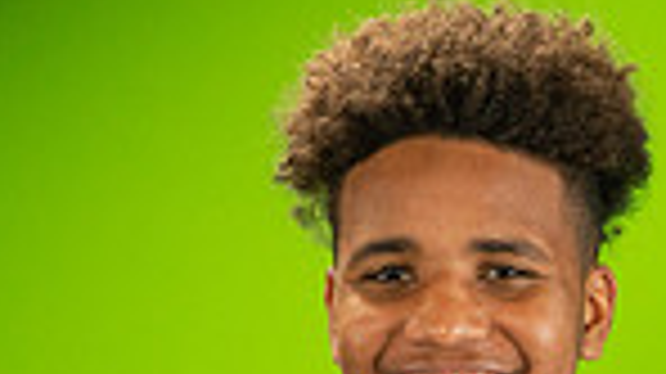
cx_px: 512
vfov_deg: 6.4
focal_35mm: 181
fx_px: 3194
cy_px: 864
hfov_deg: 11.9
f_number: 20
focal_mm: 28
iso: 800
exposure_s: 1/60
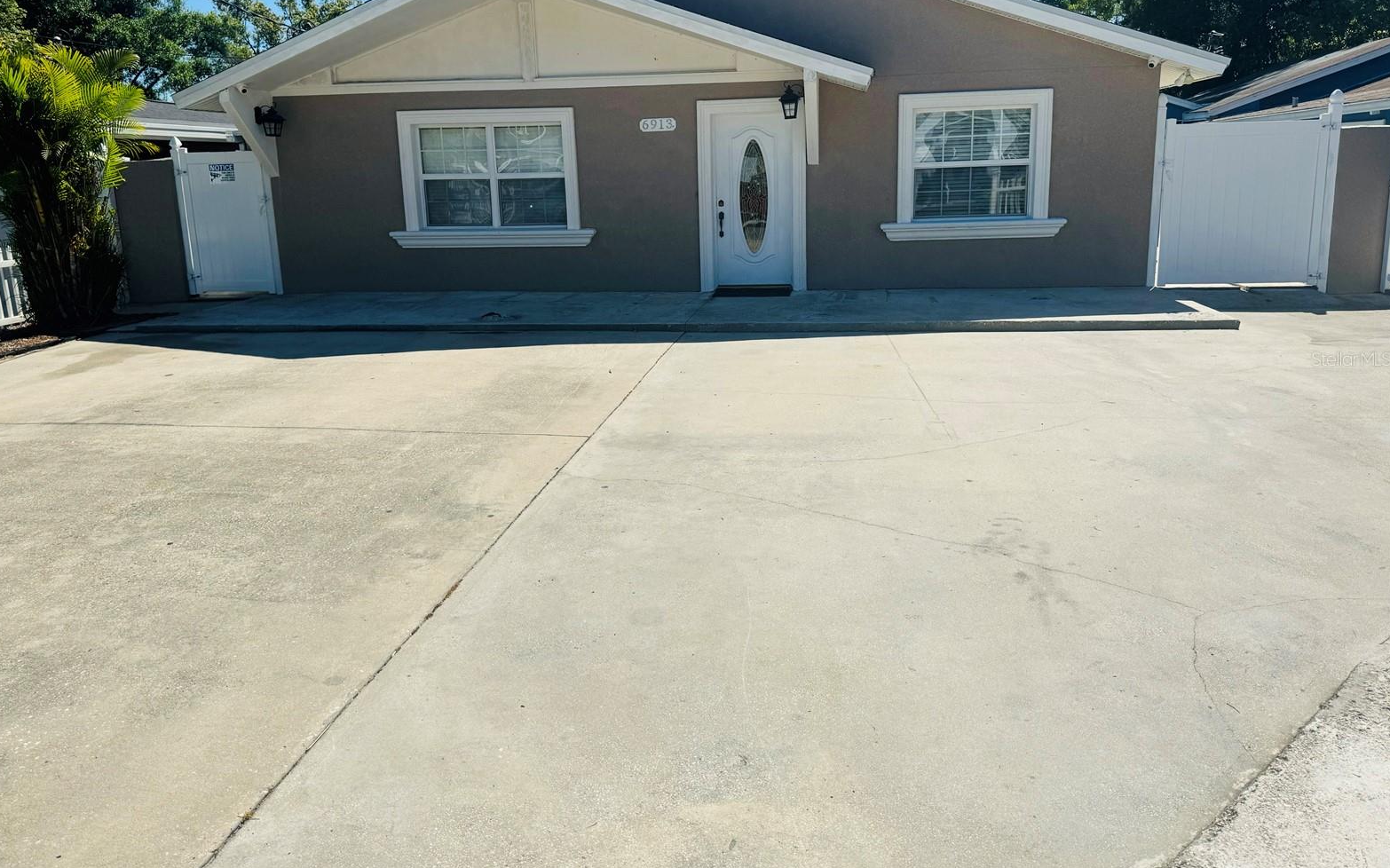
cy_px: 359
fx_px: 985
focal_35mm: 26
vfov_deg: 47.4
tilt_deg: -11.2
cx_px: 685
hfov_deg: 70.4
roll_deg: +0.9
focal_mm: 6.76
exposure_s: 1/7092
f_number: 1.78
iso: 80
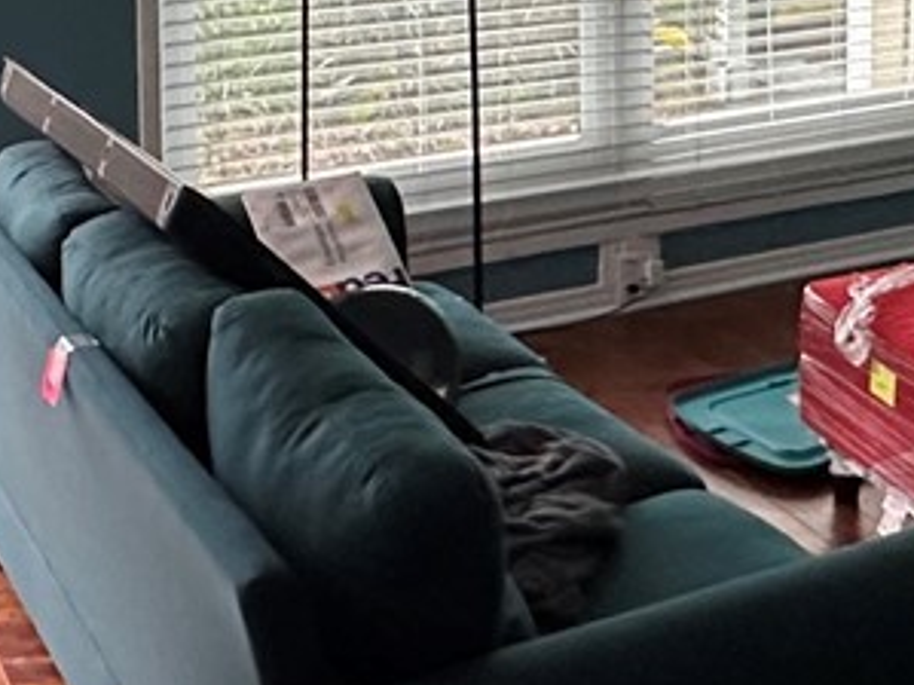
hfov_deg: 25.4
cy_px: -180
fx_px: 1980
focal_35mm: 75
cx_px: 761
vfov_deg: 18.4
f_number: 2.2
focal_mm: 2.22
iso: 400
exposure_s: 1/60
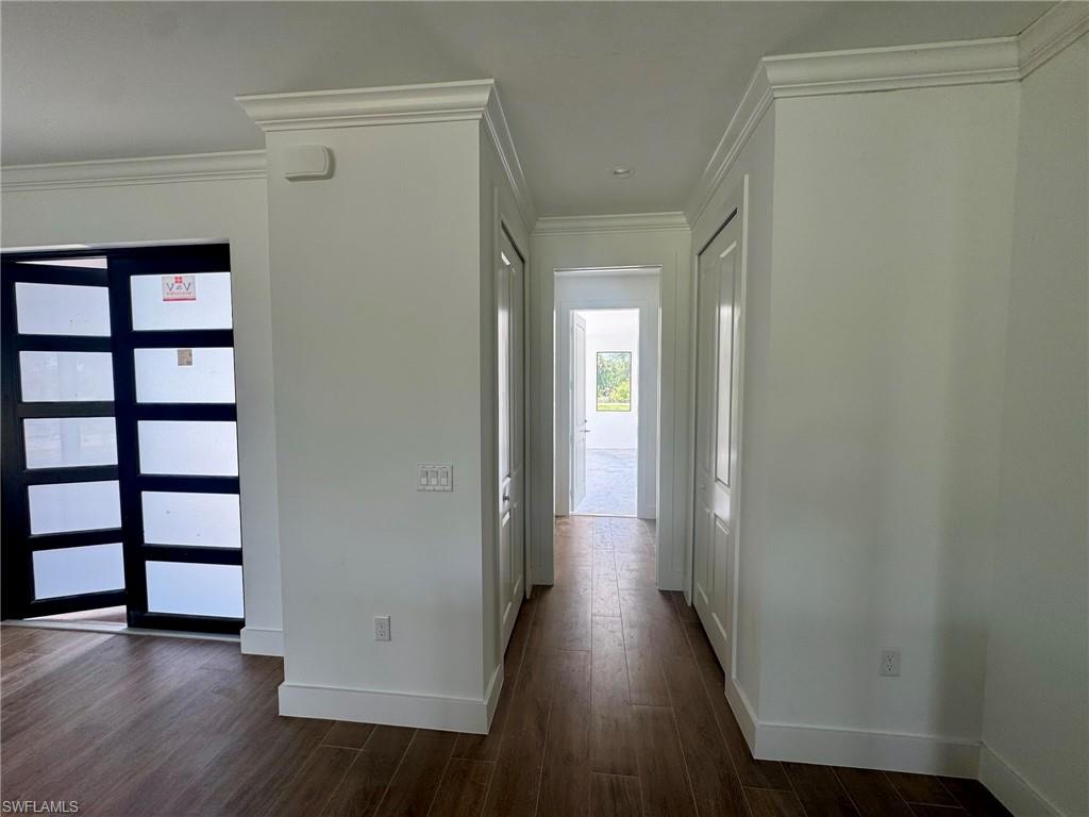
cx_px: 544
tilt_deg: -3.3
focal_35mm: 14
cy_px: 408
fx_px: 440
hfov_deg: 102.1
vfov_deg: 85.7
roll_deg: +1.4
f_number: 2.2
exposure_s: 1/103
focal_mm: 2.22
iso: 40
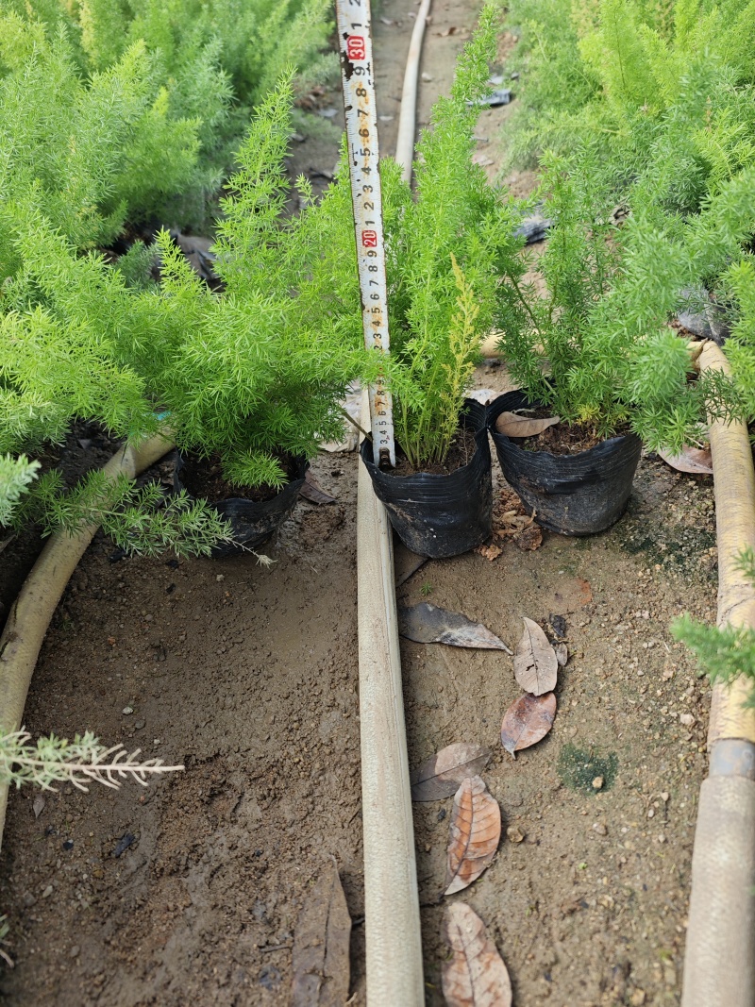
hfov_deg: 58.9
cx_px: 378
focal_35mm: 23
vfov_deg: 73.9
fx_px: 669
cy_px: 504
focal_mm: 6.55
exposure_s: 1/284
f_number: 1.6
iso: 50
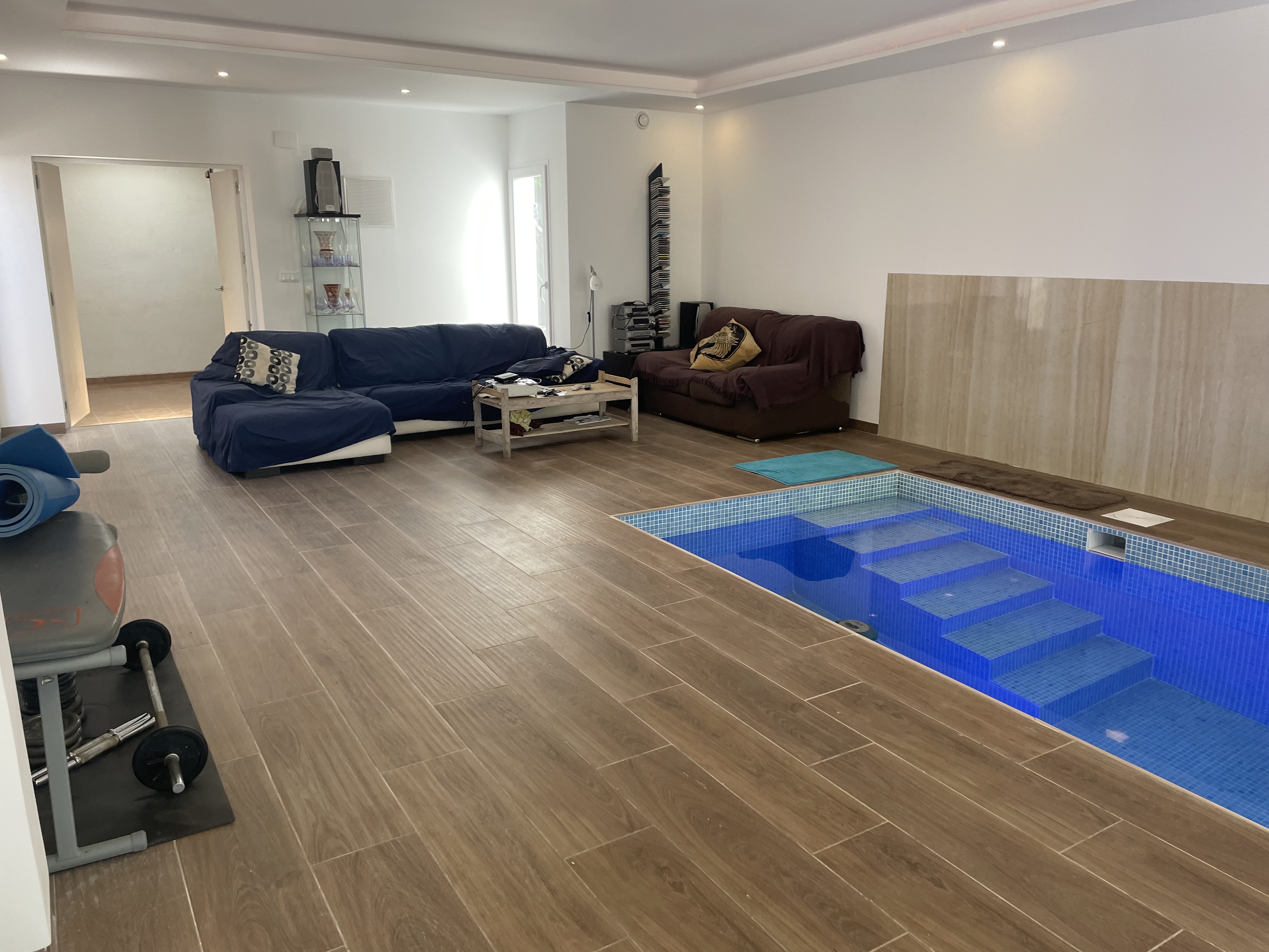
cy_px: 476
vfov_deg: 53.1
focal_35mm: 26
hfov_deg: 67.3
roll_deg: +1.0
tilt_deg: -12.9
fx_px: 953
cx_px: 634
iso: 64
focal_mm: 4.2
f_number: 1.6
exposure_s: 1/121
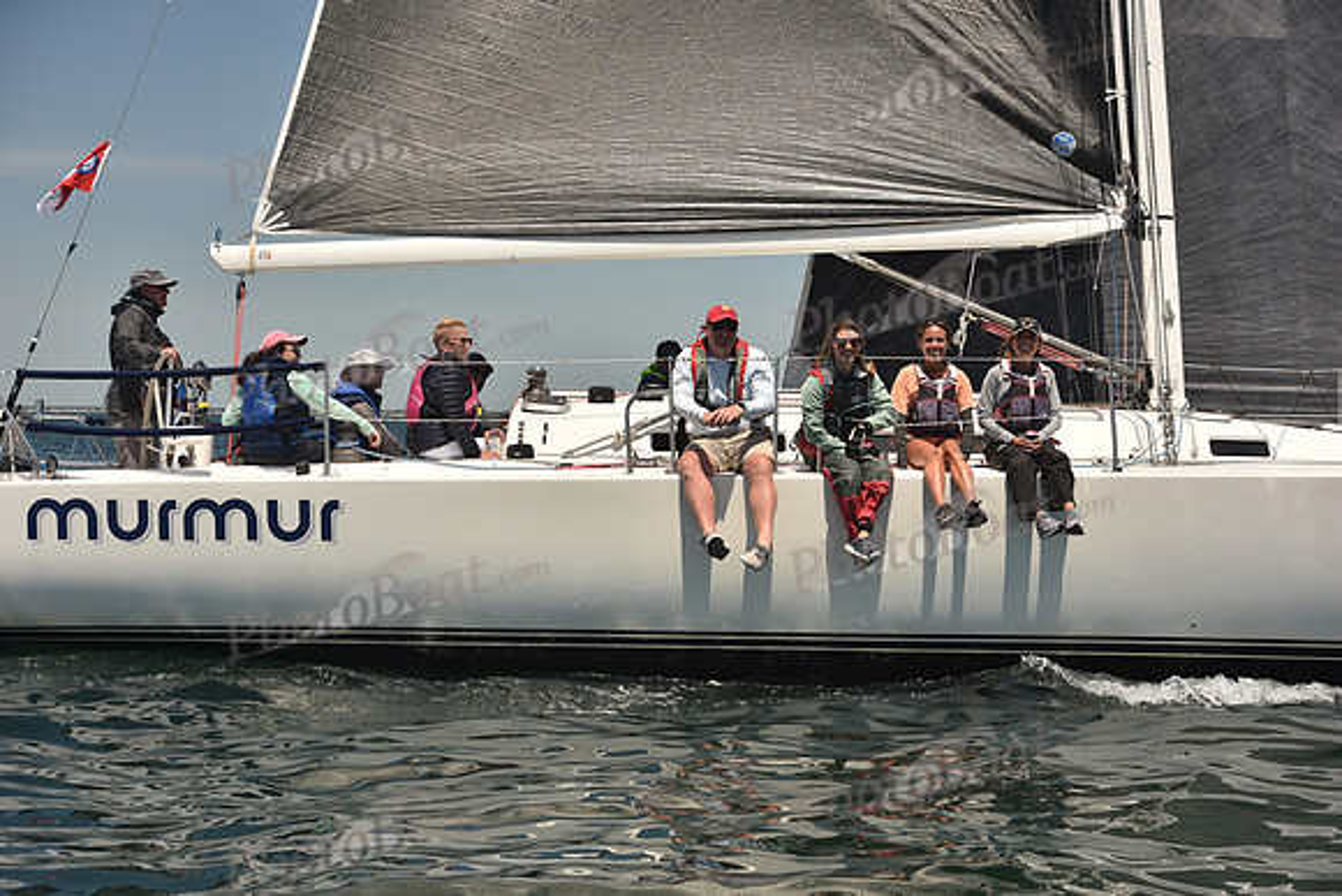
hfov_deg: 28.8
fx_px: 2610
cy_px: 448
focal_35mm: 70
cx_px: 671
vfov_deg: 19.5
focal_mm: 70
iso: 250
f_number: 6.3
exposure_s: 1/800
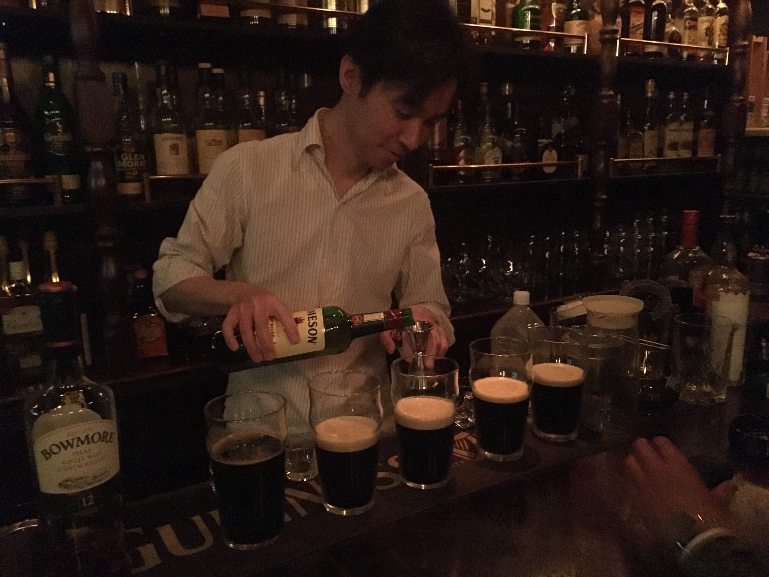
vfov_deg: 48.2
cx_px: 384
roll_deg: +1.5
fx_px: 644
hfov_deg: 61.7
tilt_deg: -11.8
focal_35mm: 29
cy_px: 288
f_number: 2.2
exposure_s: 1/15
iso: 2000
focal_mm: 4.15
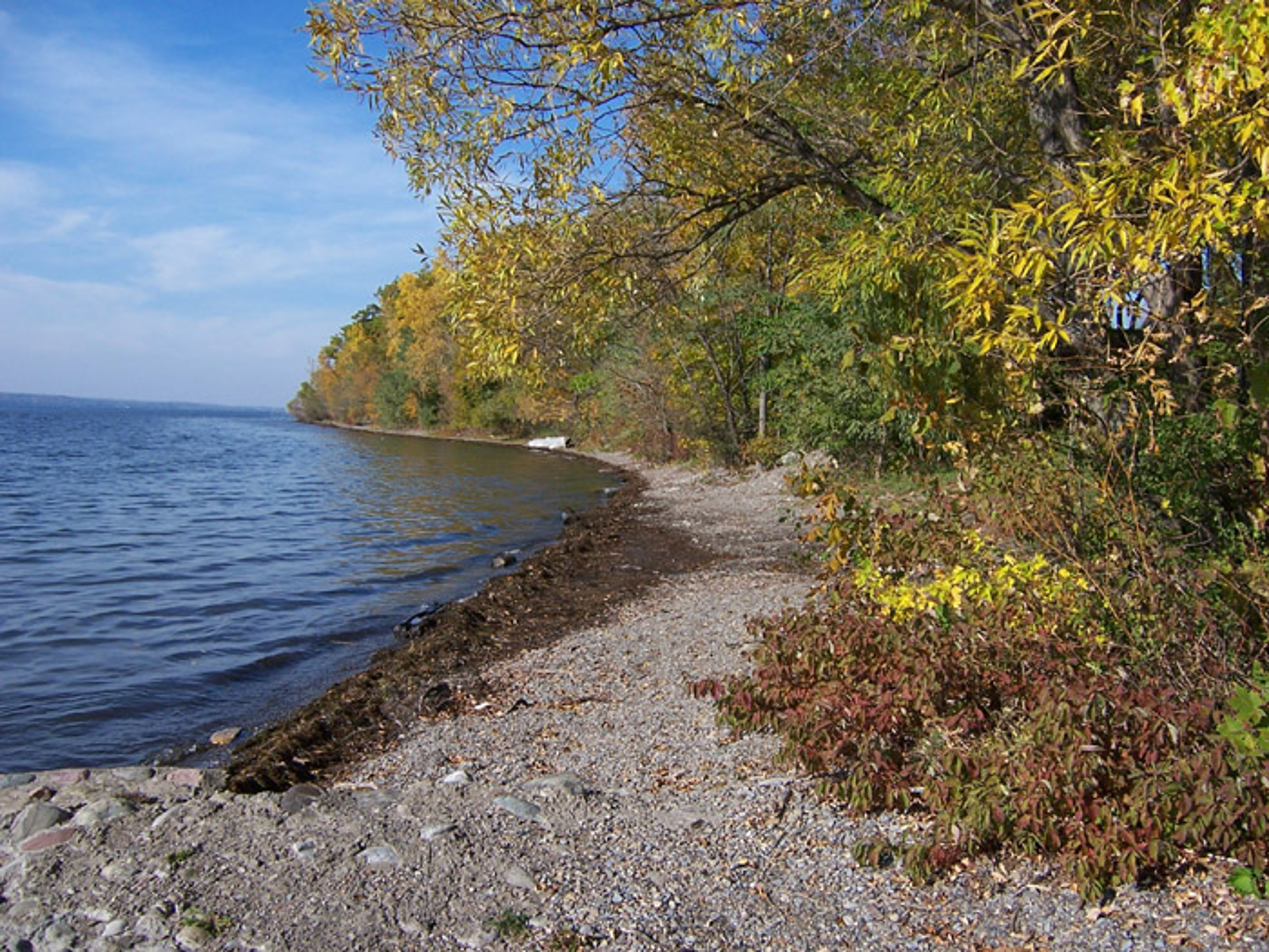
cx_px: 634
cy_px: 476
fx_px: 1210
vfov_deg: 42.9
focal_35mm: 33
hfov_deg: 55.4
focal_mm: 5.5
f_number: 4
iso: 80
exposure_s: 1/750
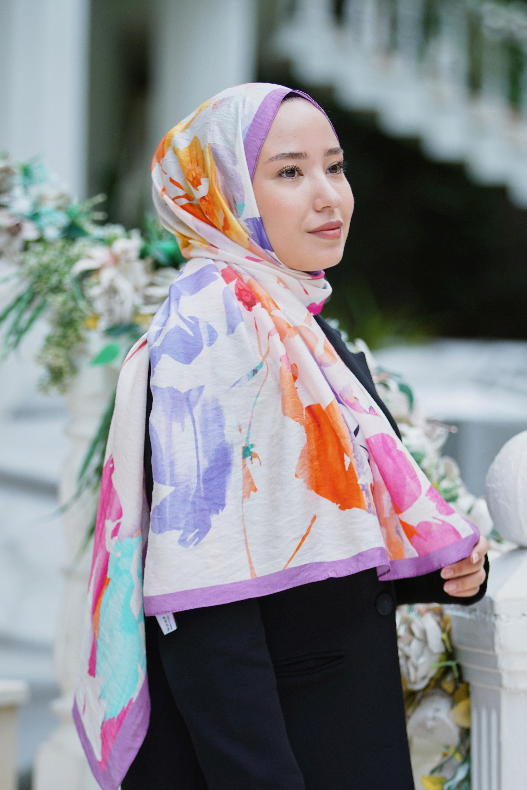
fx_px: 2524
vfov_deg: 17.8
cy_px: 395
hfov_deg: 11.9
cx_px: 264
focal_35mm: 115
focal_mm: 115
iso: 100
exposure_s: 1/250
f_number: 2.8
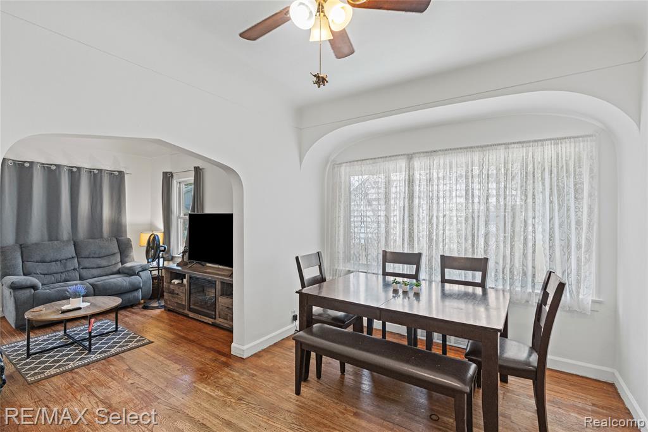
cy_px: 216
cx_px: 324
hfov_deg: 96.8
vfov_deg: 73.7
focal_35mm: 16
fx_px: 288
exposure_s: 1/125
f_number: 4
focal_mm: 16
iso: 6400
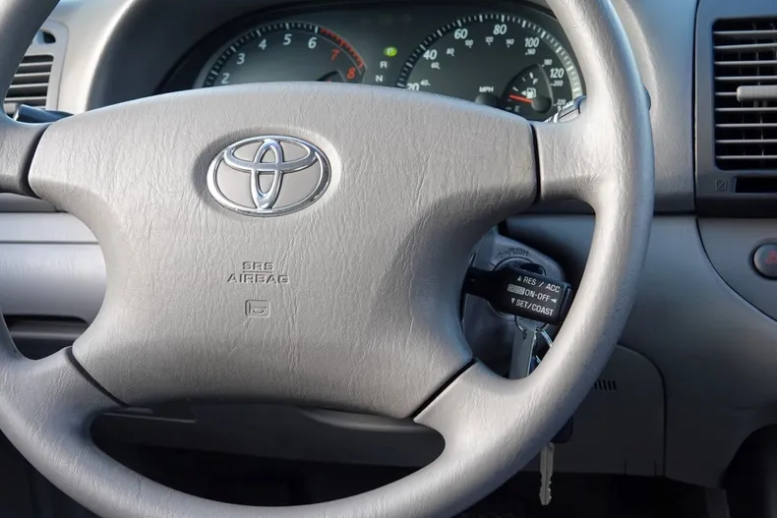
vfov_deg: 22.6
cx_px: 369
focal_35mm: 60
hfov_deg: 33.4
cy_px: 213
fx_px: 1295
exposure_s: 1/50
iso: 100
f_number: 3.2
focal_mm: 14.16
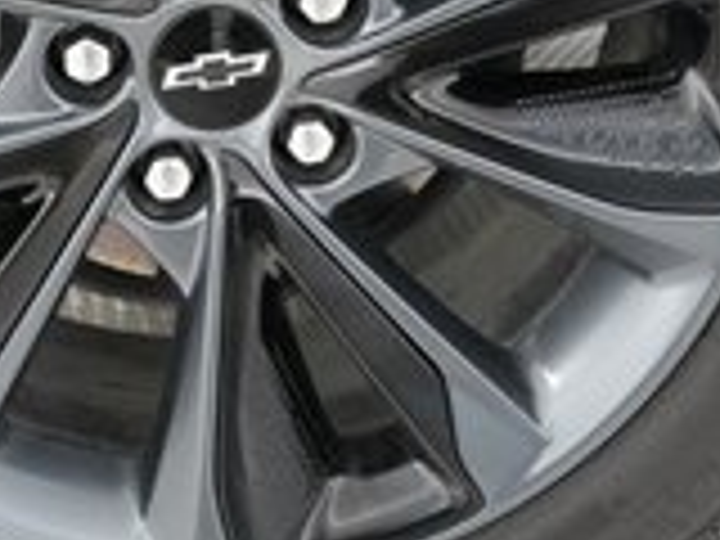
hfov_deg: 21.3
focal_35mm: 92
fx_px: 1914
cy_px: -68
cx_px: 266
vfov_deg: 15.6
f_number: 2.8
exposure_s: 1/250
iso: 8000
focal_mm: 24
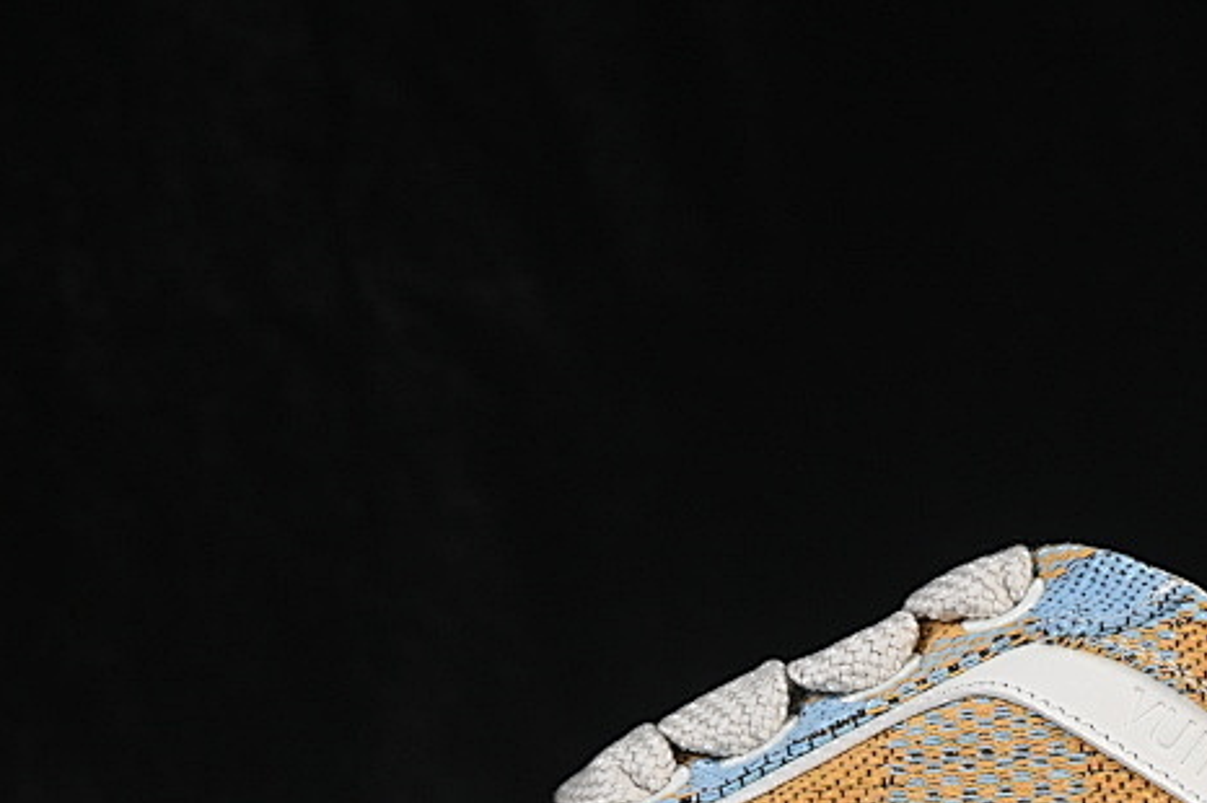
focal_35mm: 174
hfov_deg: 11.8
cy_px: 702
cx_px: 878
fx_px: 5830
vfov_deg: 7.9
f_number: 8
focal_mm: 50
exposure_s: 1/80
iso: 160
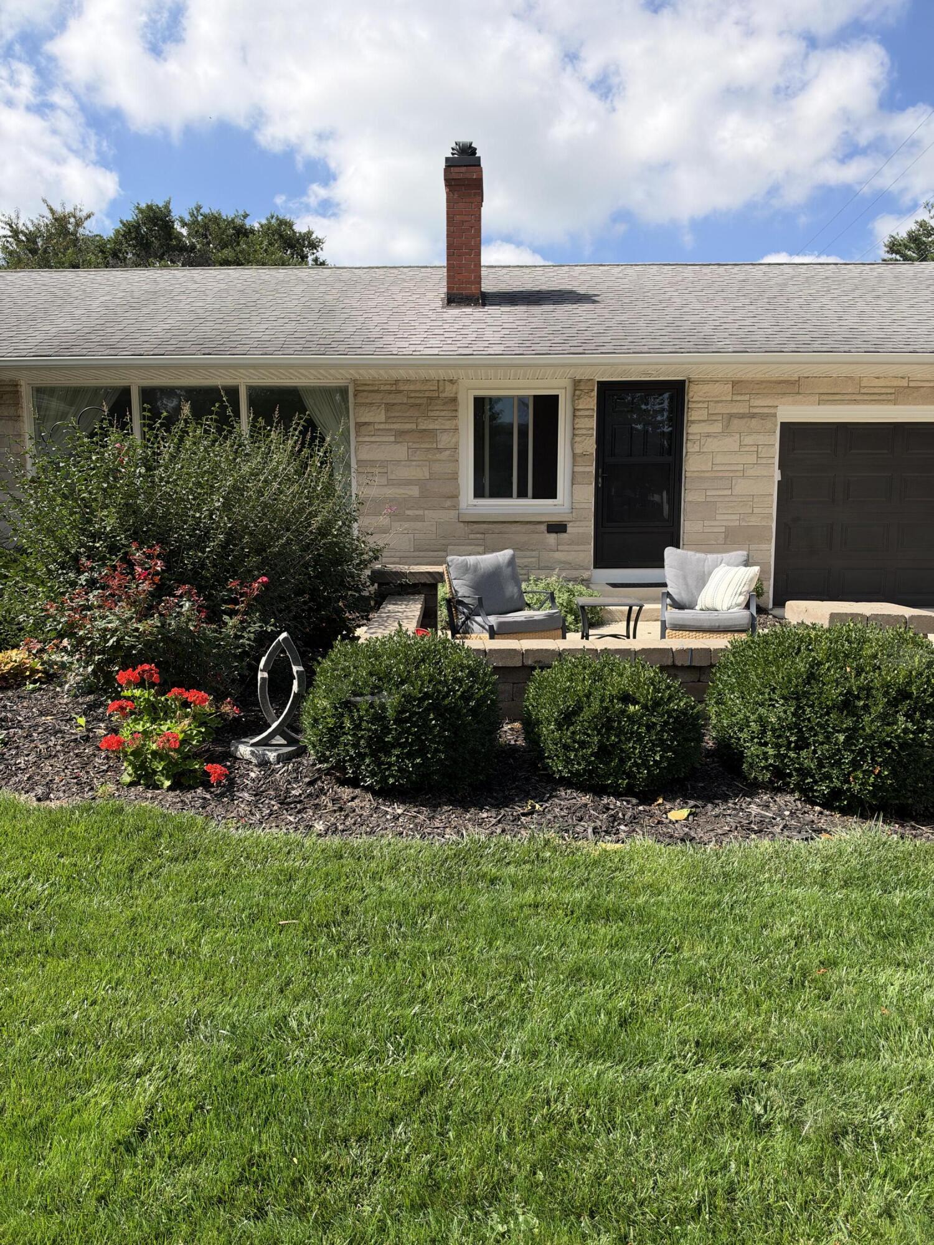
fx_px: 863
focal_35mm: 24
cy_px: 622
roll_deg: -0.3
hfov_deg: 56.8
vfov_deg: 71.6
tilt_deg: -7.4
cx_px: 467
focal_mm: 6.93
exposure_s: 1/2415
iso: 80
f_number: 1.8
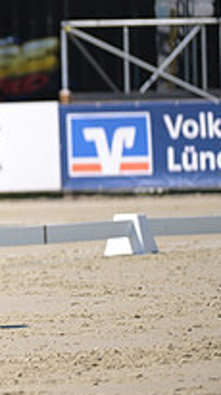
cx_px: -321
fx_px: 9270
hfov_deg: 1.4
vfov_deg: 2.4
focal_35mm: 888
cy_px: 55
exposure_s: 1/1250
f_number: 5
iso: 250
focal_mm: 300
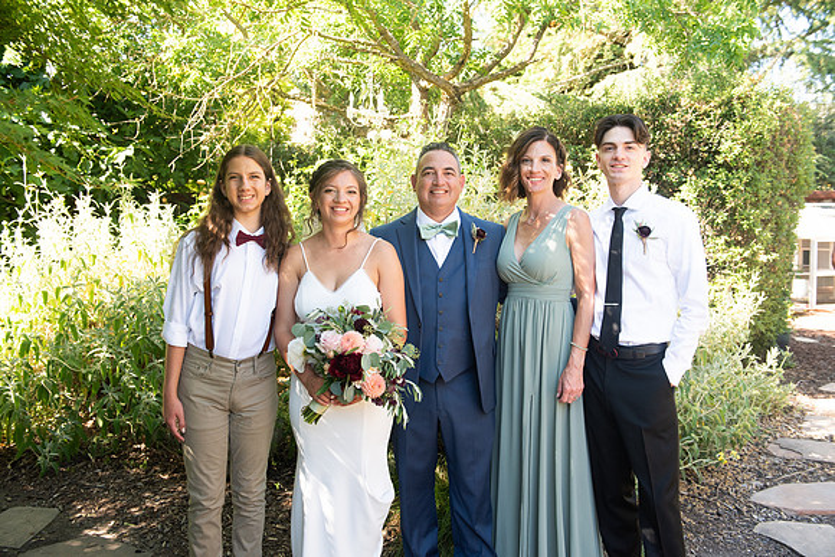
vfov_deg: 41.1
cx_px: 418
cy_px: 278
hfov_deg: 58.7
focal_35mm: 32
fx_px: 742
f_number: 4.5
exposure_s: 1/250
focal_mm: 32
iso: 640
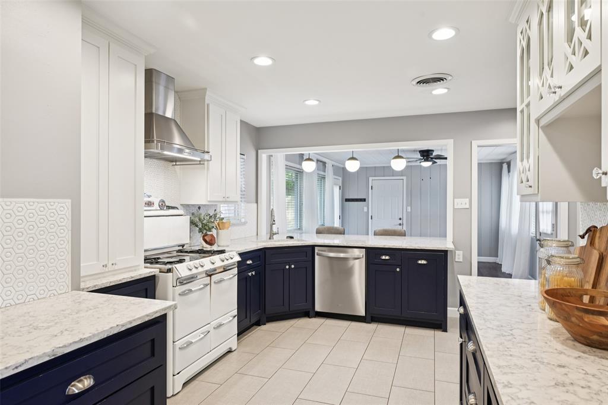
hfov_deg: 81.2
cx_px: 304
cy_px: 202
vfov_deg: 59.5
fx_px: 355
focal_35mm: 21
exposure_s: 1/20
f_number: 8
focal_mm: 21
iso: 400
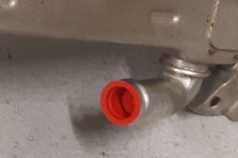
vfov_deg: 9.0
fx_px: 992
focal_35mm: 150
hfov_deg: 12.2
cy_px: -60
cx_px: -232
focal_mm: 3.93
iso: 200
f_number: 1.7
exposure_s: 1/50
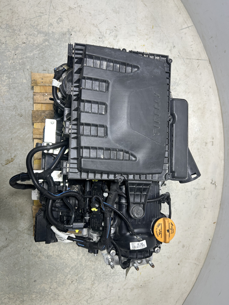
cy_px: 152
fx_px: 229
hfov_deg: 53.1
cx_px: 114
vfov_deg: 67.3
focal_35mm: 26
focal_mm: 5.7
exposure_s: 1/120
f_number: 1.5
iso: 50
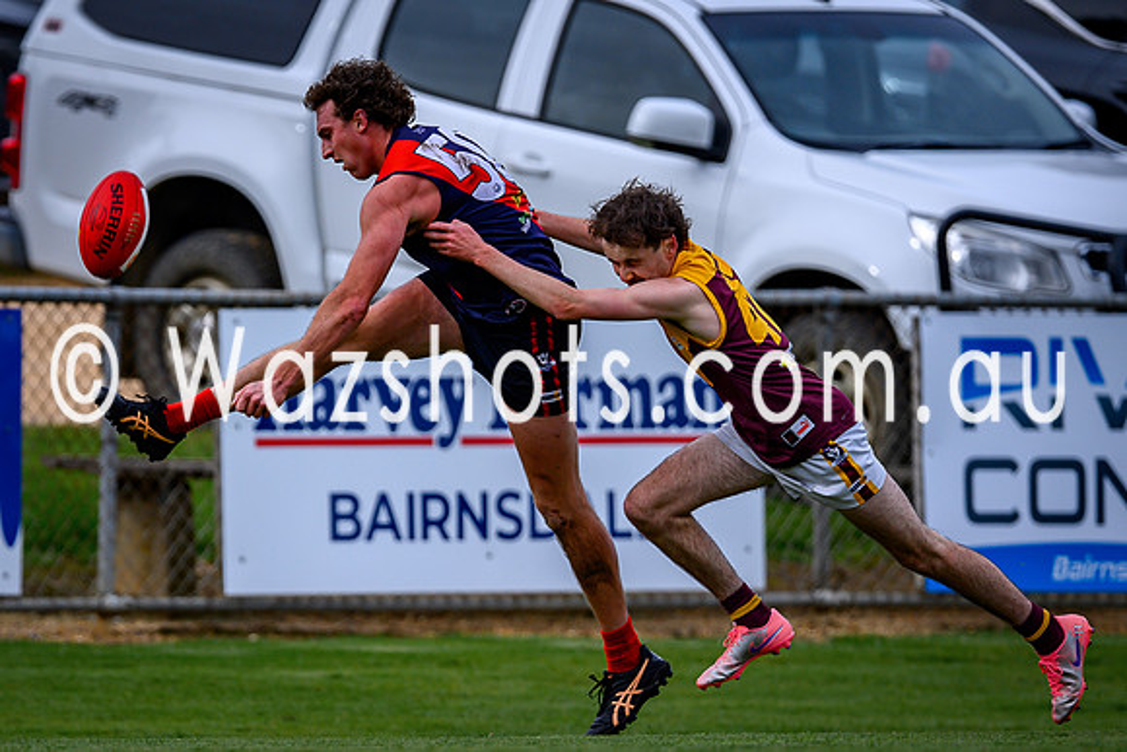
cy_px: 464
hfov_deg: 2.1
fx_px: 31384
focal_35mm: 1002
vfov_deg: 1.4
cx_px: 362
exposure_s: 1/1600
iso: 220
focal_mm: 500
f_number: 4
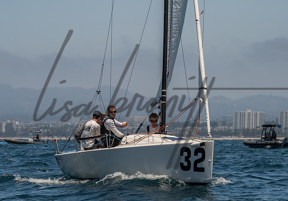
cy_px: 112
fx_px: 1529
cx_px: 134
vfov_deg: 7.5
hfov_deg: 10.8
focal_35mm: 188
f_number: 9
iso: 640
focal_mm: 145
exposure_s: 1/1000
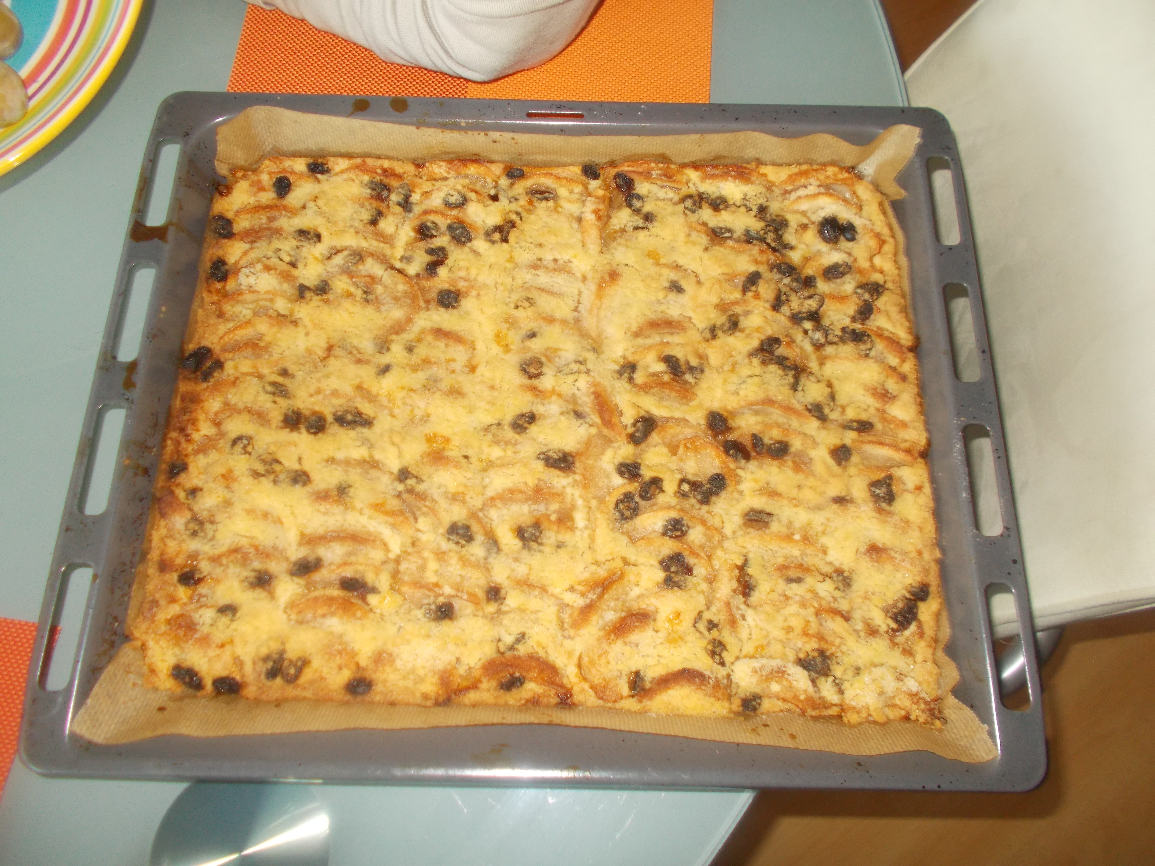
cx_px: 578
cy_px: 433
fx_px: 868
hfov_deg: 67.3
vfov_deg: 53.1
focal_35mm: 26
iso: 200
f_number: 3.2
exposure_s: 1/25
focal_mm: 4.6
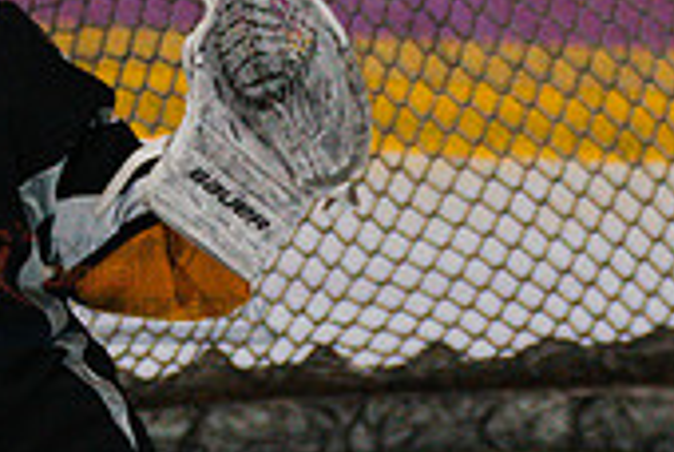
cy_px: 119
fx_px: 15398
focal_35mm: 821
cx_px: 523
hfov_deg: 2.5
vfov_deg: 1.7
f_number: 3.2
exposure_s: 1/1600
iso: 3200
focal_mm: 157
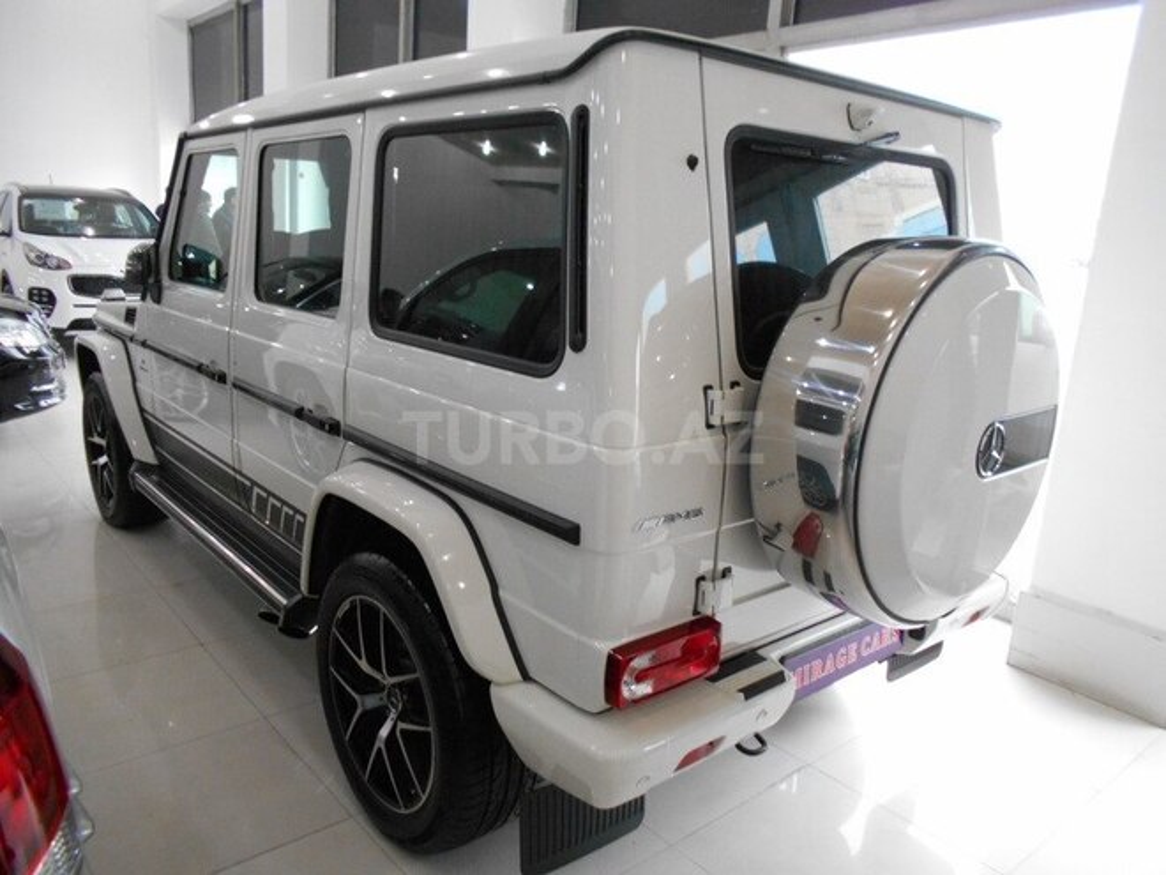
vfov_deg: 53.1
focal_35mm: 26
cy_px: 438
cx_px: 583
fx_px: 876
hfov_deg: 67.3
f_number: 3.2
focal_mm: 4.6
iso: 400
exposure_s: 1/25
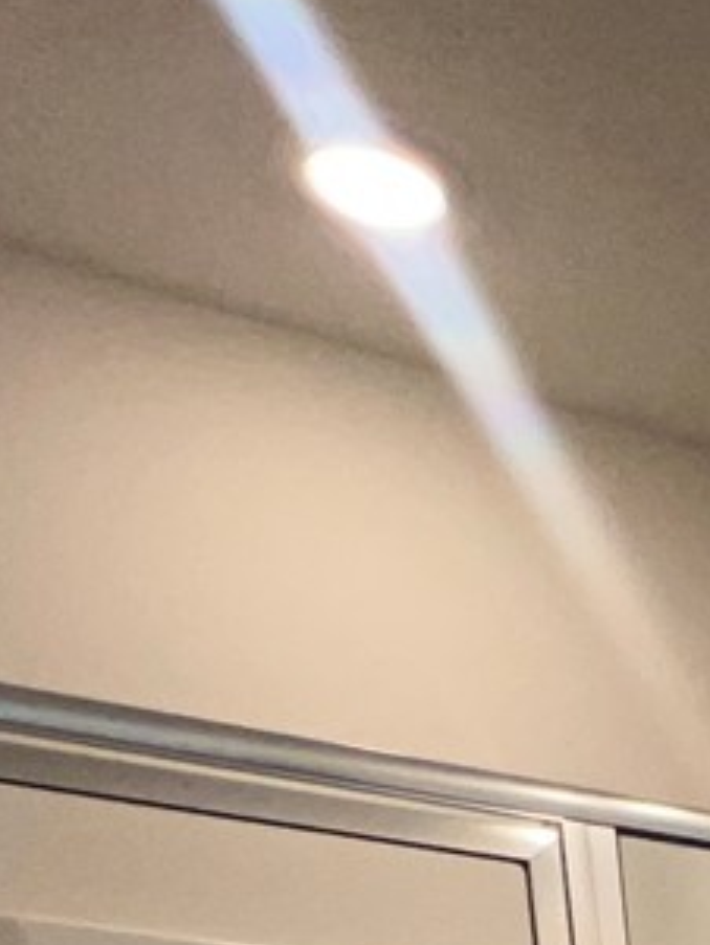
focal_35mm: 69
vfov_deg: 19.1
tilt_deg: -8.3
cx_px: 1621
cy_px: 1821
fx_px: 1886
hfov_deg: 14.9
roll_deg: +2.3
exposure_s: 1/120
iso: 160
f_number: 1.8
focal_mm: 1.57
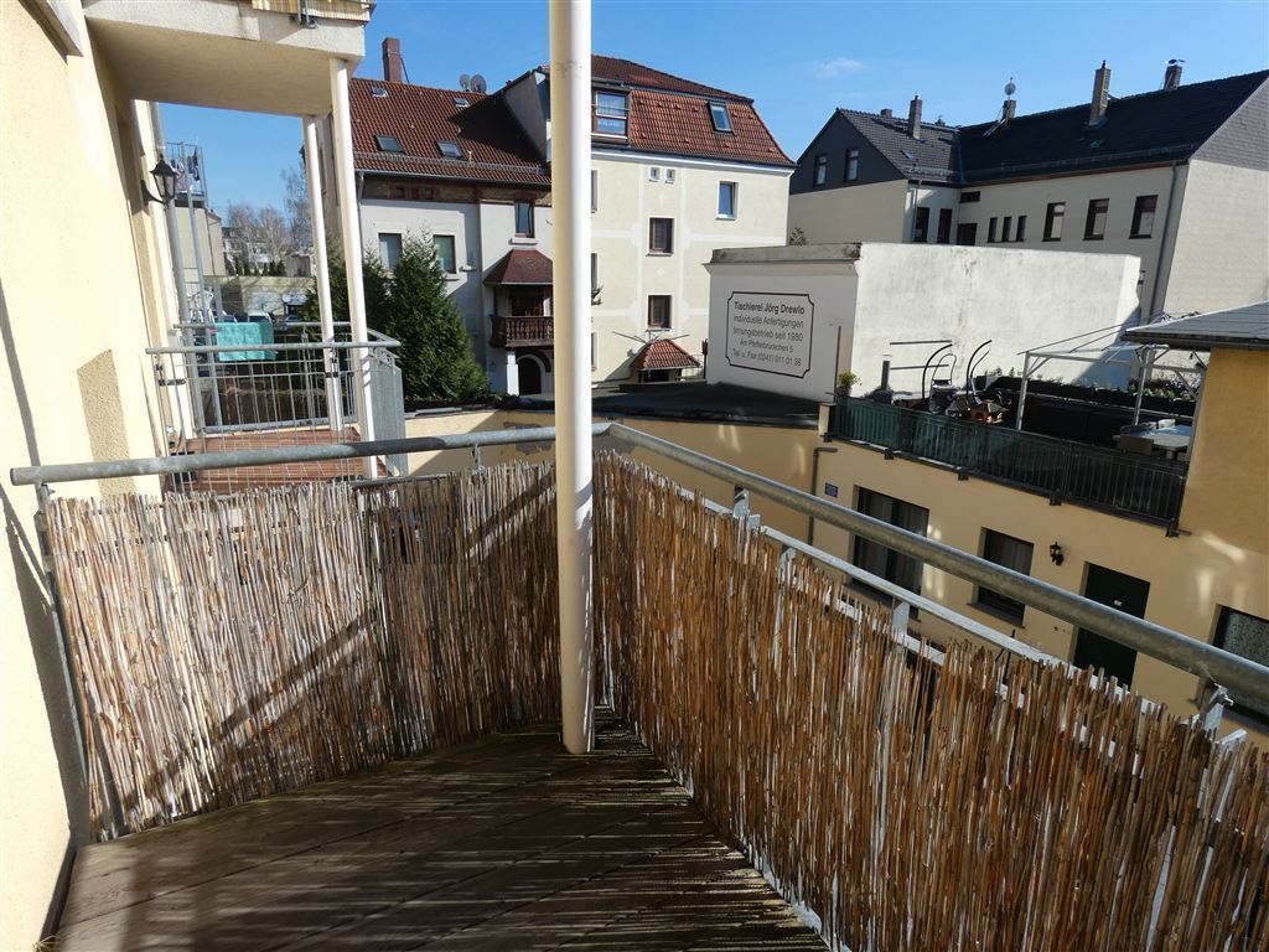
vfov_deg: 66.0
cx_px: 634
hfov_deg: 81.7
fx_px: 733
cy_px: 476
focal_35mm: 20
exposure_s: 1/1000
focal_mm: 3.6
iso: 80
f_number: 3.5
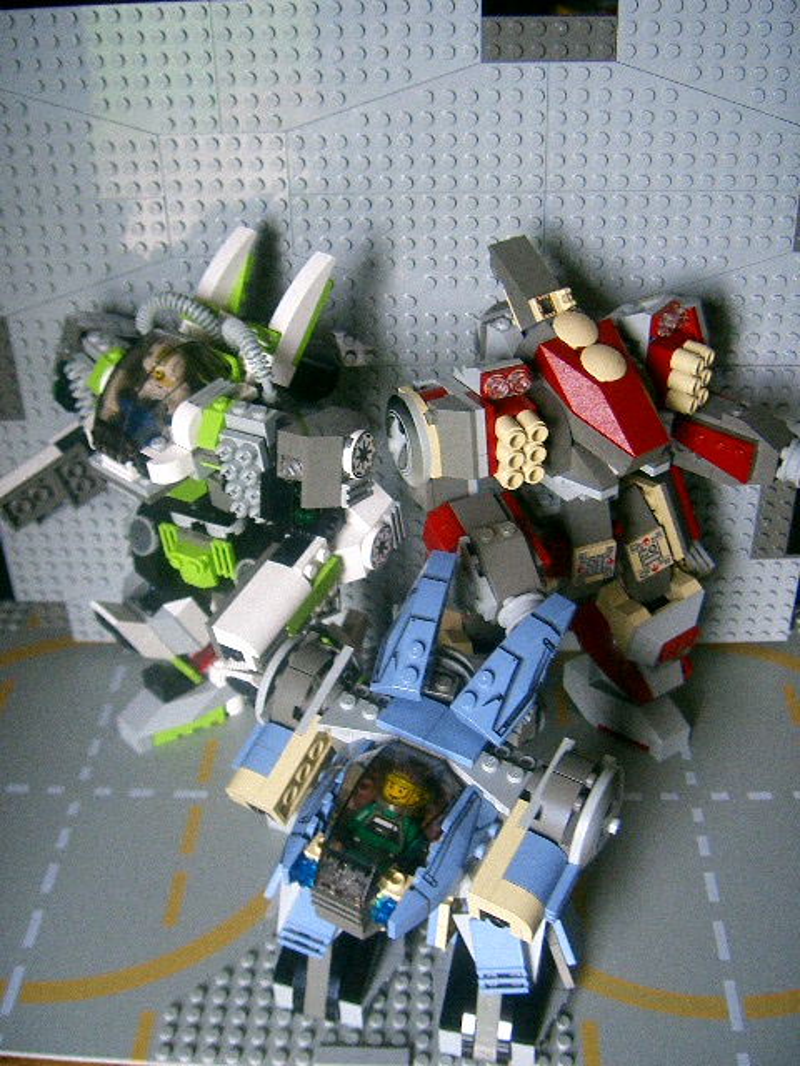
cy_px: 533
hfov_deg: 36.8
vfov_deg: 47.9
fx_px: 1202
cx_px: 400
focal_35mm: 39
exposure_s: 1/50
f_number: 2.8
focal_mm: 8
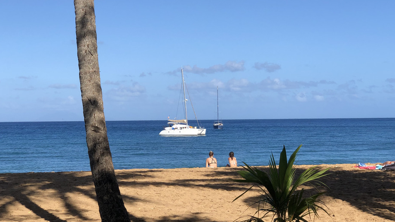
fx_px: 775
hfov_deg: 28.6
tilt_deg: +0.1
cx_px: 194
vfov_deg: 16.3
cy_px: 119
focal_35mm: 74
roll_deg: +1.5
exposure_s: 1/1372
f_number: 2.4
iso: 16
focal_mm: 6
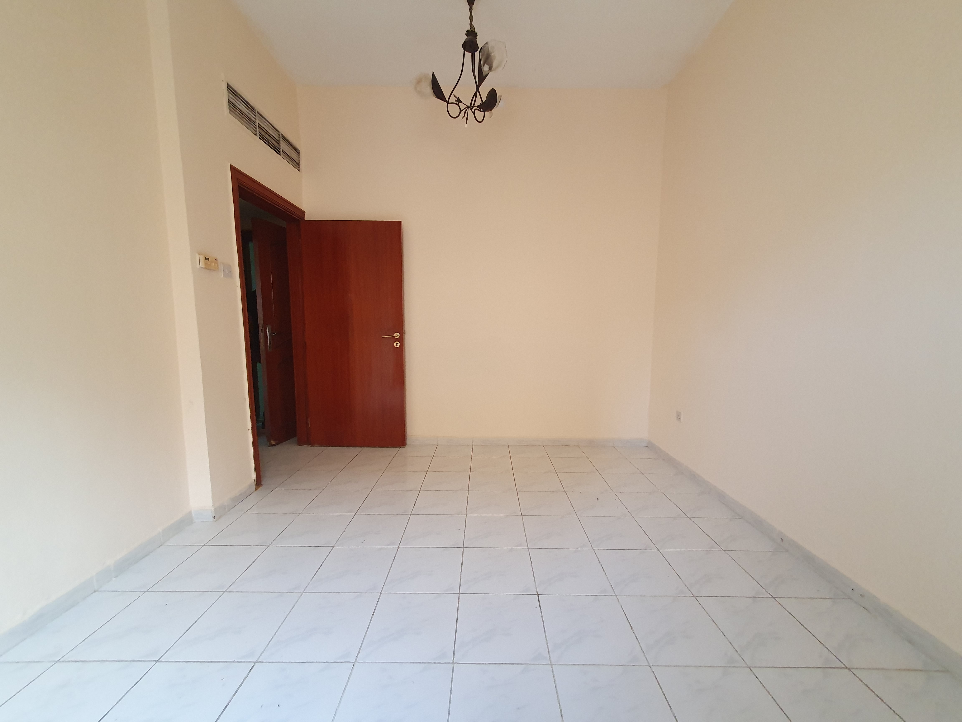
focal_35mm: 13
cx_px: 481
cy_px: 361
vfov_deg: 89.9
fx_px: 361
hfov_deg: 106.2
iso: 400
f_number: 2.2
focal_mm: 1.8
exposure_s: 1/60
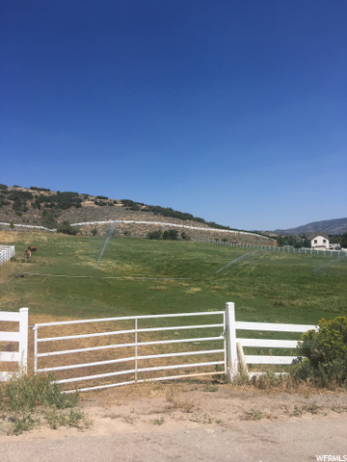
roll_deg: +2.0
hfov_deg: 48.2
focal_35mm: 29
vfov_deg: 61.7
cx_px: 174
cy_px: 231
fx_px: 388
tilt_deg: +3.5
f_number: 2.2
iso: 25
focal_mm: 4.15
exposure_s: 1/2331
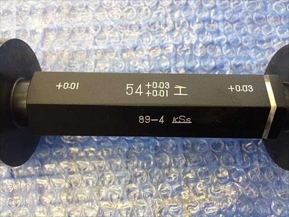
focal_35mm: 29
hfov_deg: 61.7
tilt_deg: -78.6
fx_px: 242
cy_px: 108
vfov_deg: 48.2
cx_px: 144
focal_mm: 4.15
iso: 80
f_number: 2.2
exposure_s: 1/30
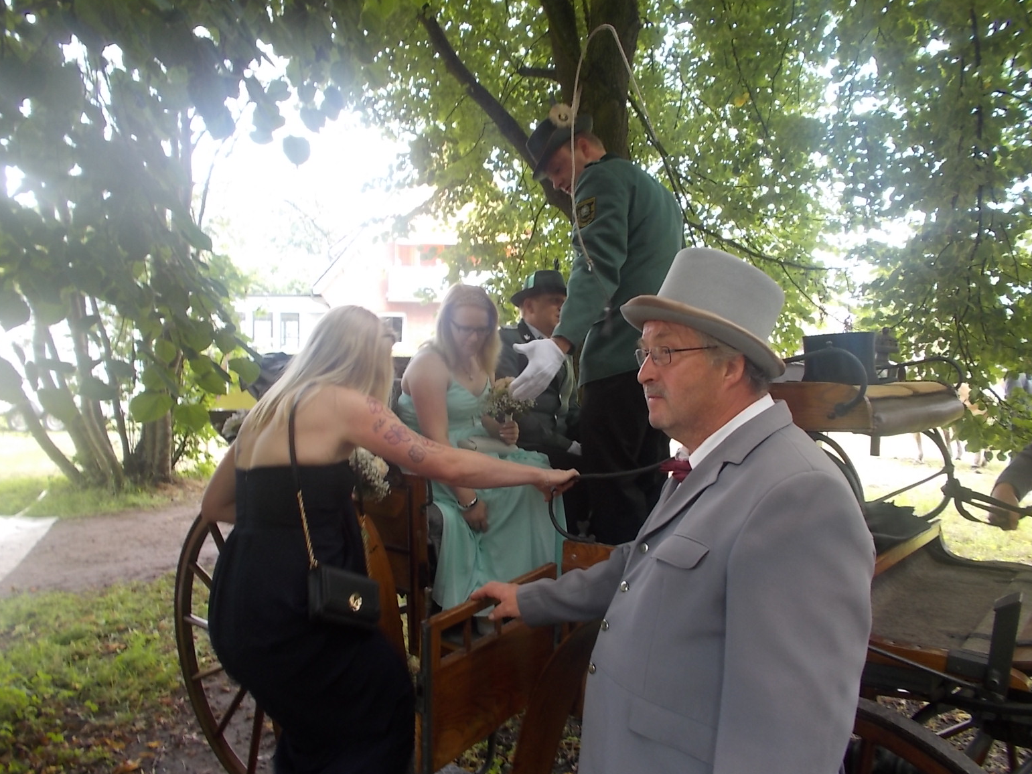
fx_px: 805
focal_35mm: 27
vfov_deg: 51.4
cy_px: 397
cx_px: 516
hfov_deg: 65.3
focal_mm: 4.6
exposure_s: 1/30
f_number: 3.2
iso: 80
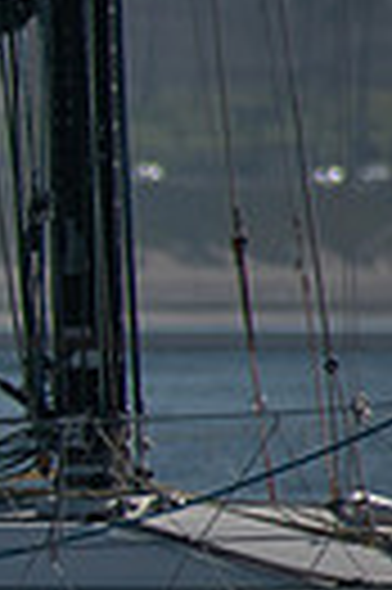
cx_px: -1070
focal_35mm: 2317
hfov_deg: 0.6
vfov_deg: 0.9
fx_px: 37942
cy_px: 620
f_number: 6.3
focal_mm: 300
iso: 100
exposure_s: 1/1000
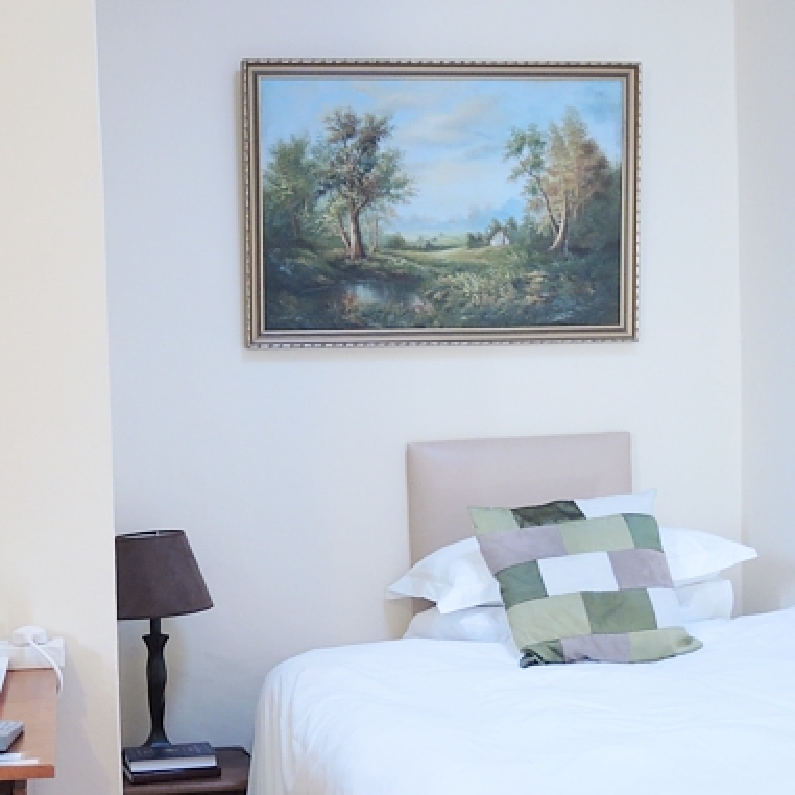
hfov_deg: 32.1
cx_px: 184
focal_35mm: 52
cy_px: 570
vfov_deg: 32.3
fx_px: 1351
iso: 400
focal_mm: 6
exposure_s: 1/20
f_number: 2
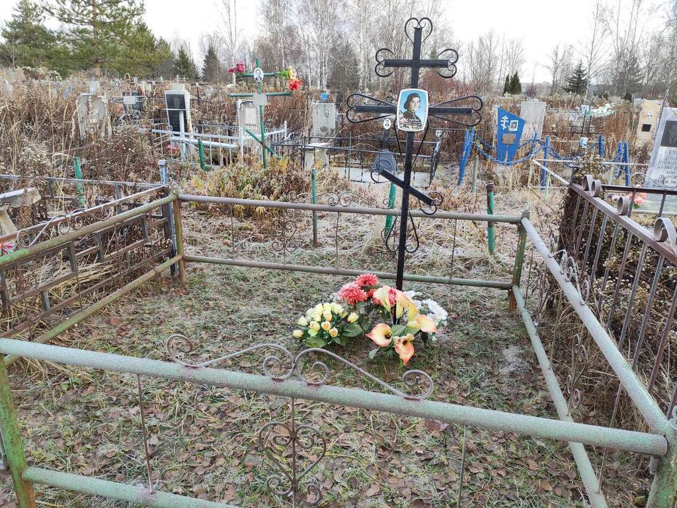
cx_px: 338
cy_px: 254
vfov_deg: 53.1
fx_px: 508
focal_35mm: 26
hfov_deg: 67.3
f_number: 1.75
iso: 112
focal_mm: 4.77
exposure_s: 1/291
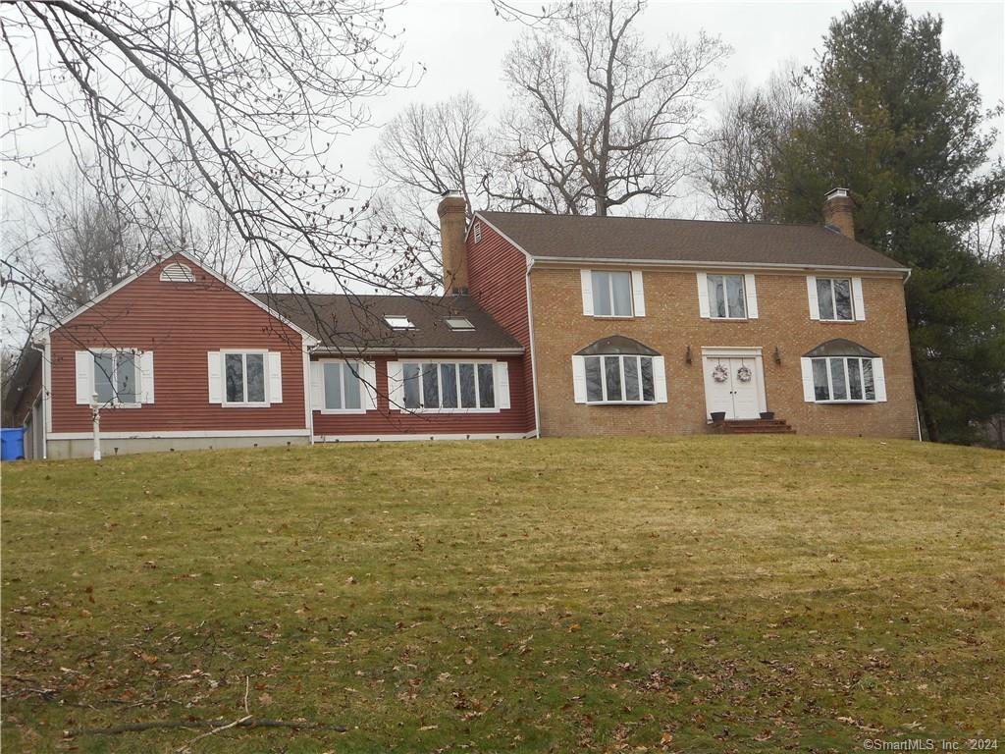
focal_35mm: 59
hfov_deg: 32.7
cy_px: 377
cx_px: 502
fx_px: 1713
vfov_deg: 24.8
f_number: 5.1
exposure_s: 1/60
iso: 80
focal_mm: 10.5
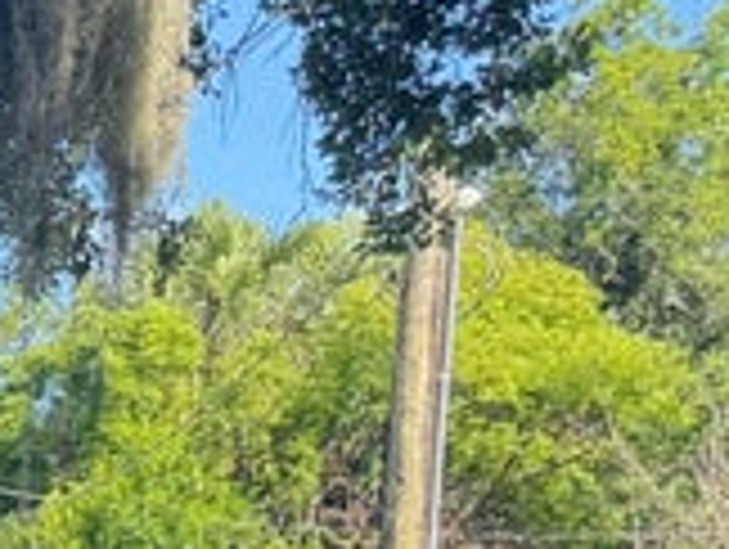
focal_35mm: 126
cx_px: -880
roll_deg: -1.6
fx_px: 2657
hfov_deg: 12.9
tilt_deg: -4.2
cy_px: 932
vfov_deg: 11.1
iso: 100
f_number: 1.78
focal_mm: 6.76
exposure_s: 1/868
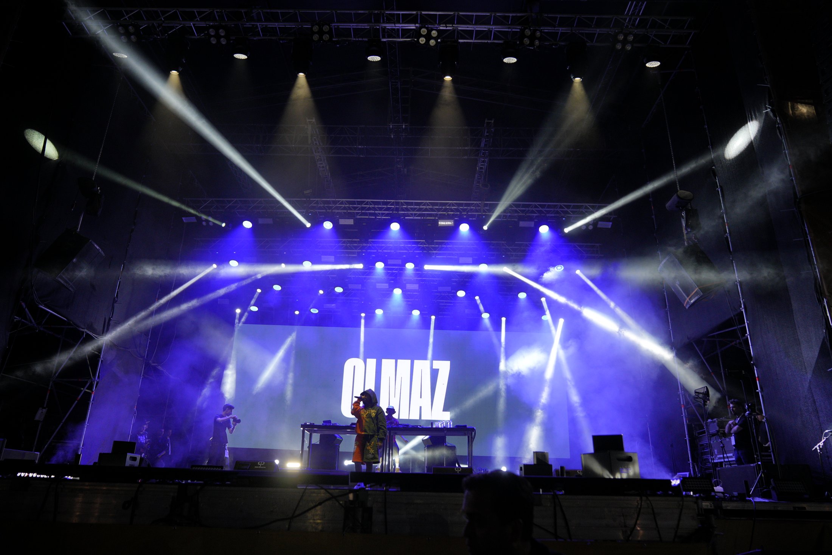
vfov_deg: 53.1
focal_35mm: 24
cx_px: 416
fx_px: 555
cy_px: 278
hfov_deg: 73.7
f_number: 2.8
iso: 640
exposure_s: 1/250
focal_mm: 24
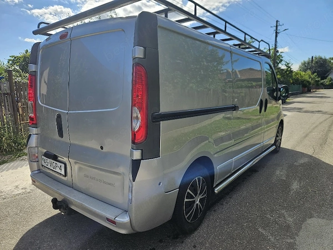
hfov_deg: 73.9
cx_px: 166
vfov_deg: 58.9
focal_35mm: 23
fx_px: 221
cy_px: 125
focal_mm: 5.4
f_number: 1.8
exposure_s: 1/1667
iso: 25
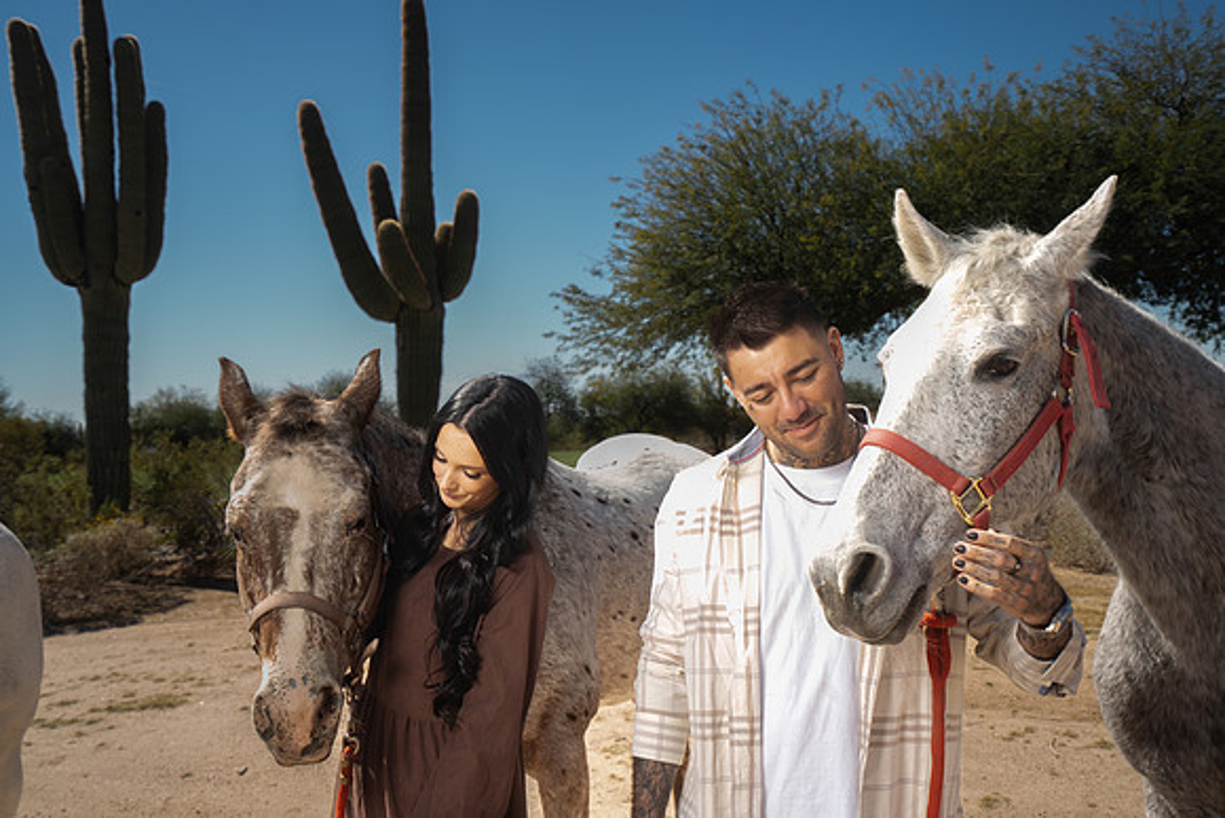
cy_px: 409
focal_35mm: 35
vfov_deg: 37.9
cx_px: 612
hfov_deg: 54.4
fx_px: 1191
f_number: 5.6
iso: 50
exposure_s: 1/250
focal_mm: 35
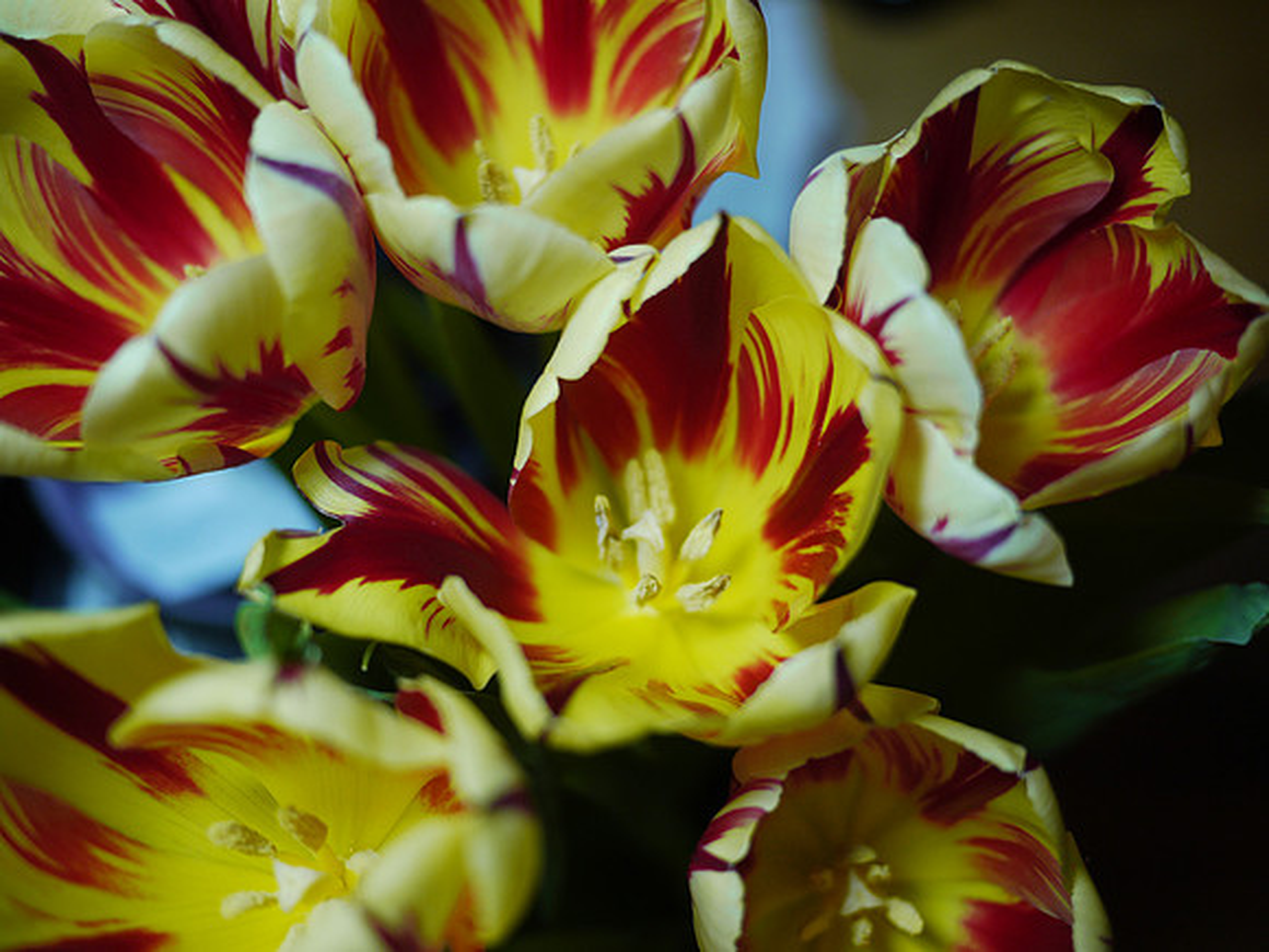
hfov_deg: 46.8
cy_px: 476
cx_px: 634
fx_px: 1466
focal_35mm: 40
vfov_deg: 36.0
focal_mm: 20
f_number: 1.7
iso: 160
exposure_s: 1/125
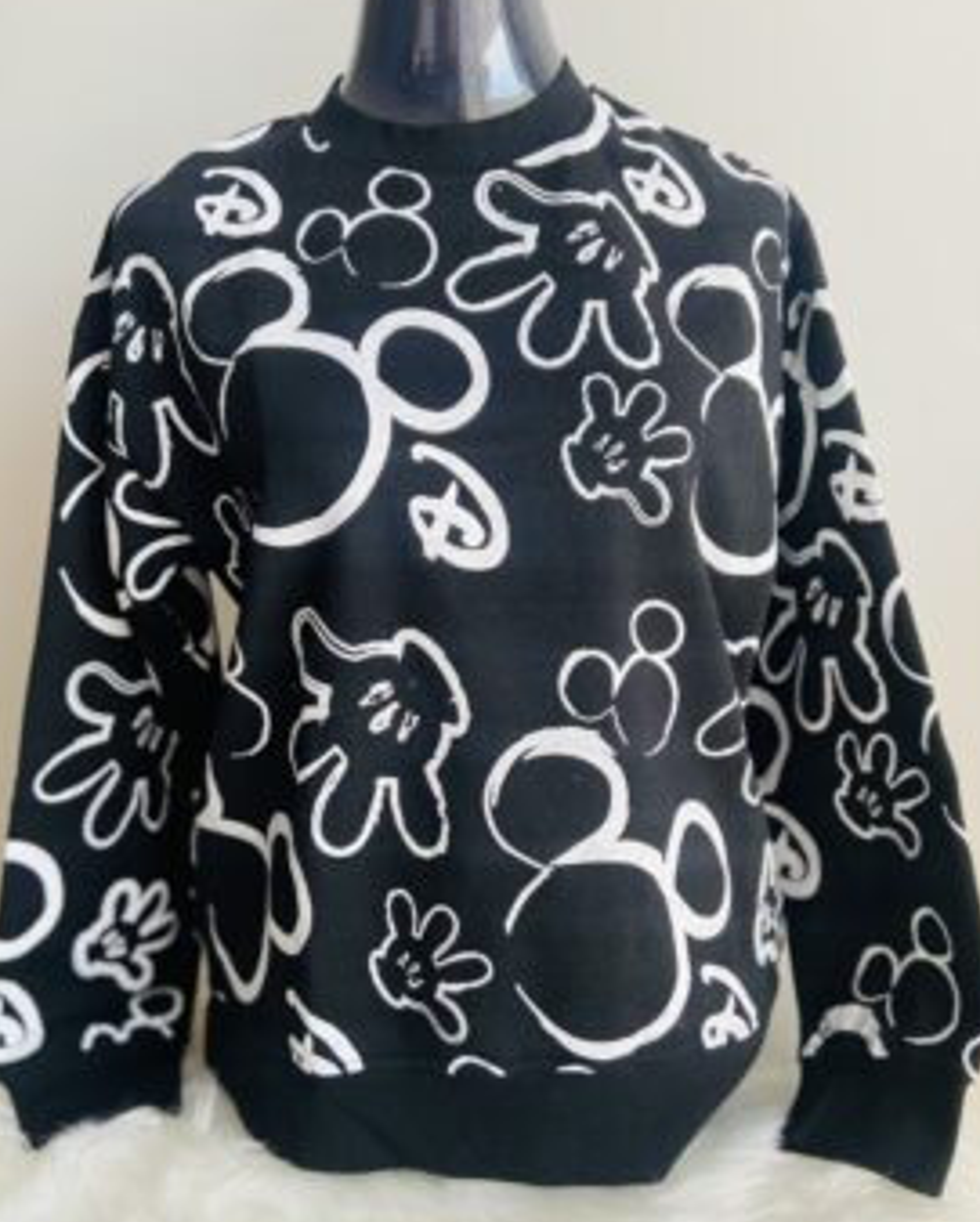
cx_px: 477
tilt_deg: -6.9
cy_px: 615
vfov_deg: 58.7
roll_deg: +2.5
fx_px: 1086
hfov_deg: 48.6
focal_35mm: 30
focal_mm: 4.25
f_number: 1.8
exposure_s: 1/121
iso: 64
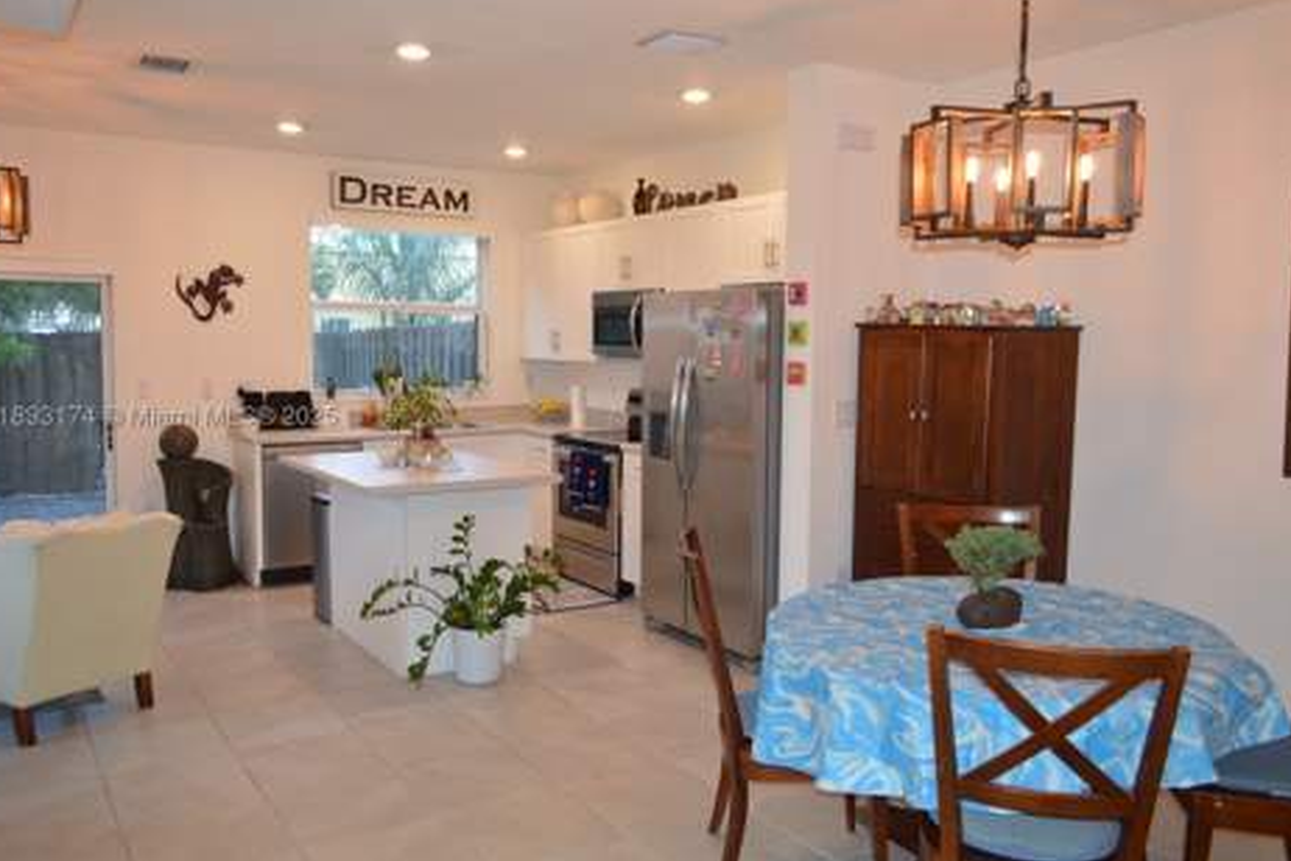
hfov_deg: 65.5
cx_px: 632
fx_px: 1004
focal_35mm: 28
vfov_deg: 46.4
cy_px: 419
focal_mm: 18
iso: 400
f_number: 4
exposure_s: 1/60
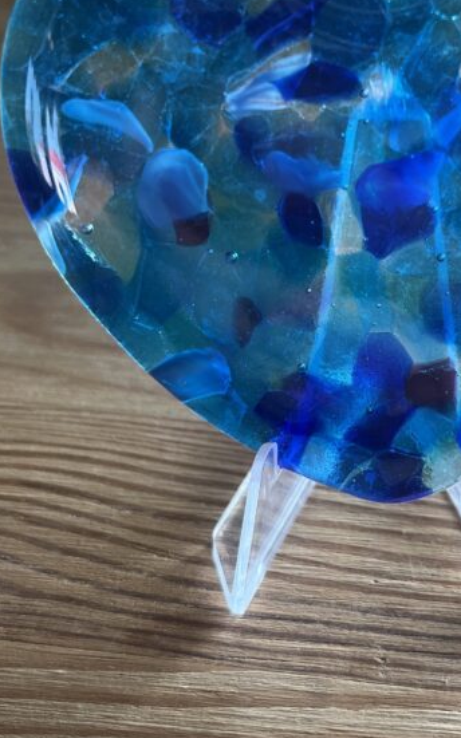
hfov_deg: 31.1
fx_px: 805
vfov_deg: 48.8
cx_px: 374
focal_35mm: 40
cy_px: 271
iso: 64
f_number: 1.6
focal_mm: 5.1
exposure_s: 1/120
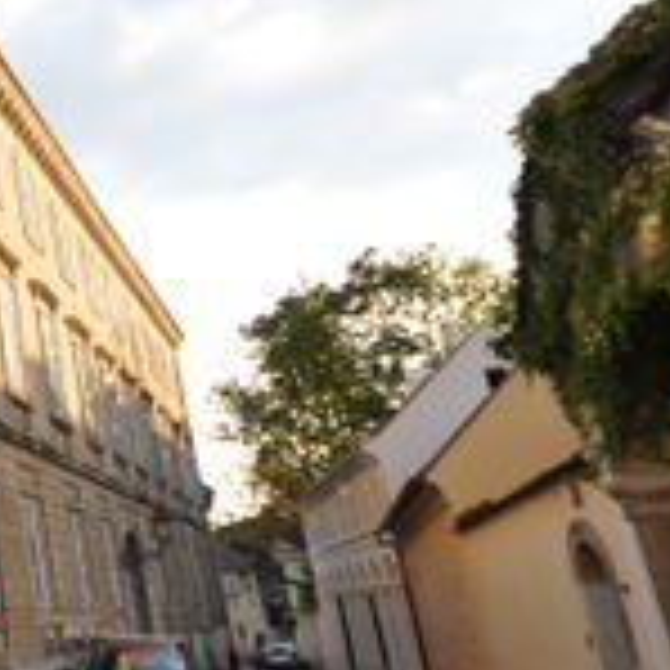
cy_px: 348
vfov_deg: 40.9
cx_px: -351
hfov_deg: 27.3
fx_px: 898
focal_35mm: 41
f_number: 6.3
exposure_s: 1/160
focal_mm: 10
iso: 200
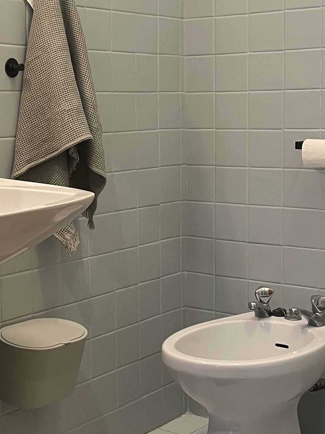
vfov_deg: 28.1
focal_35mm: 69
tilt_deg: -4.8
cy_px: 183
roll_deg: +0.1
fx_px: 864
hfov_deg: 21.2
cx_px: 91
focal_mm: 4.2
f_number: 1.6
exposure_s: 1/50
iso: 160
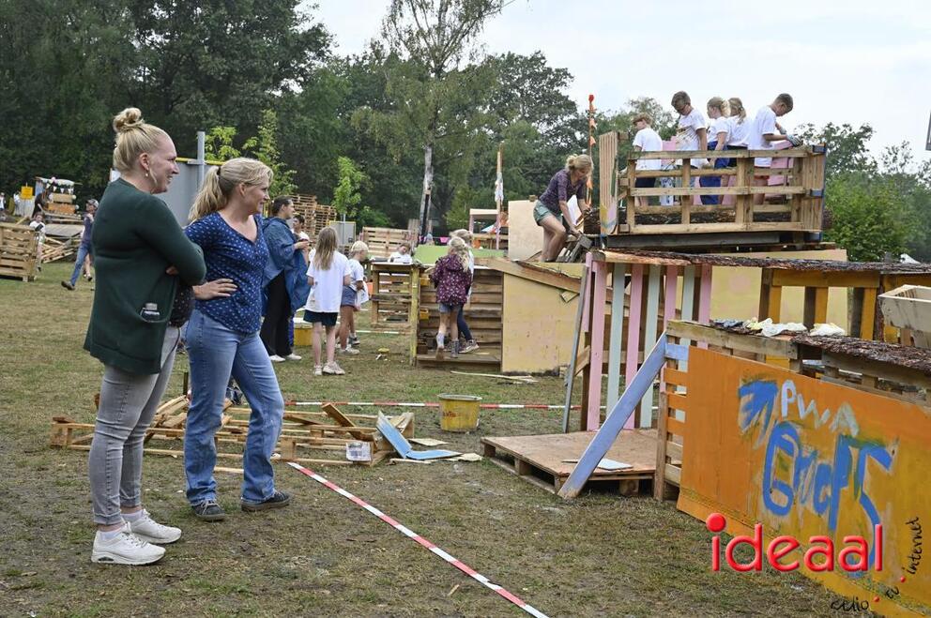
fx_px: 1240
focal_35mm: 48
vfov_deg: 28.0
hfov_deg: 41.2
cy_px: 309
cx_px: 466
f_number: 7.1
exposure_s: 1/200
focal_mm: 48
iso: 200
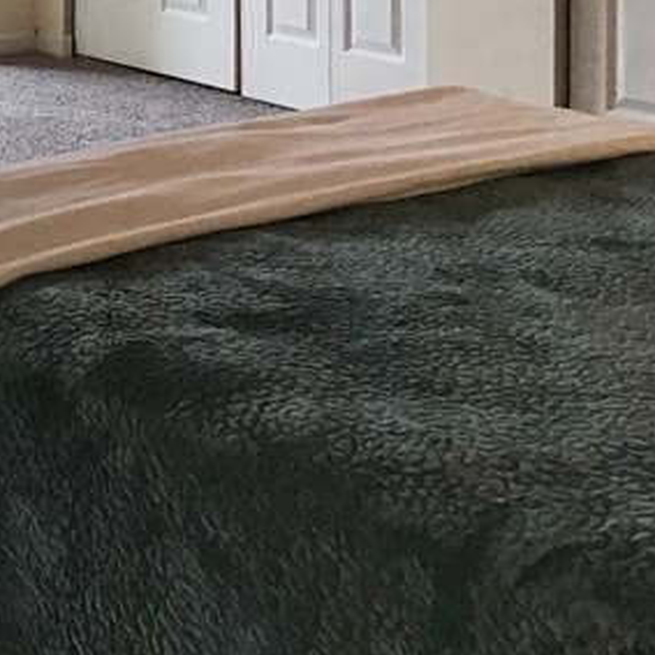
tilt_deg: -1.7
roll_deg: +2.2
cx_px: -150
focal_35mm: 99
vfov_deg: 16.5
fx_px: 2119
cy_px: -229
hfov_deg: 16.7
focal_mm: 3.3
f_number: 2.4
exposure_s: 1/30
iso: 50
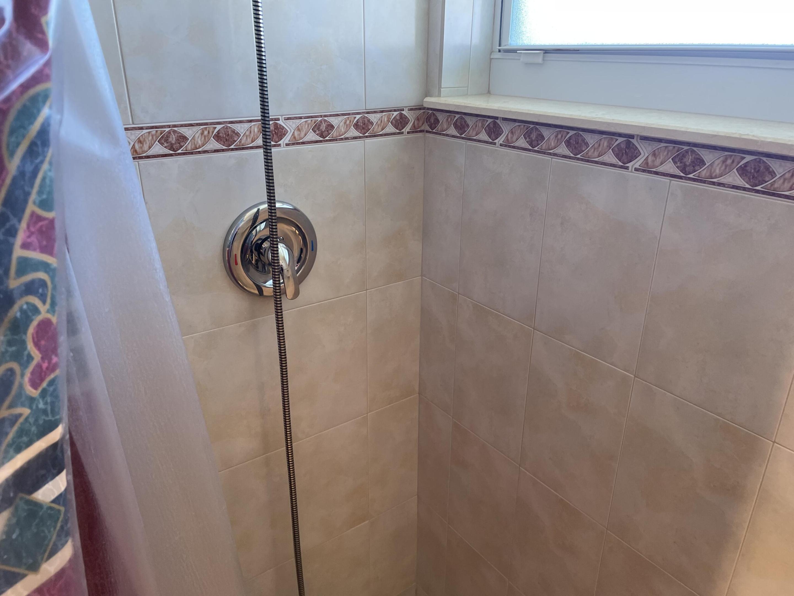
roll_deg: +0.0
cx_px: 397
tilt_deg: -23.4
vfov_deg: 53.1
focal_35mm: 26
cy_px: 298
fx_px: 596
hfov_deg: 67.3
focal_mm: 4.2
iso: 100
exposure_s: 1/120
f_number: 1.6
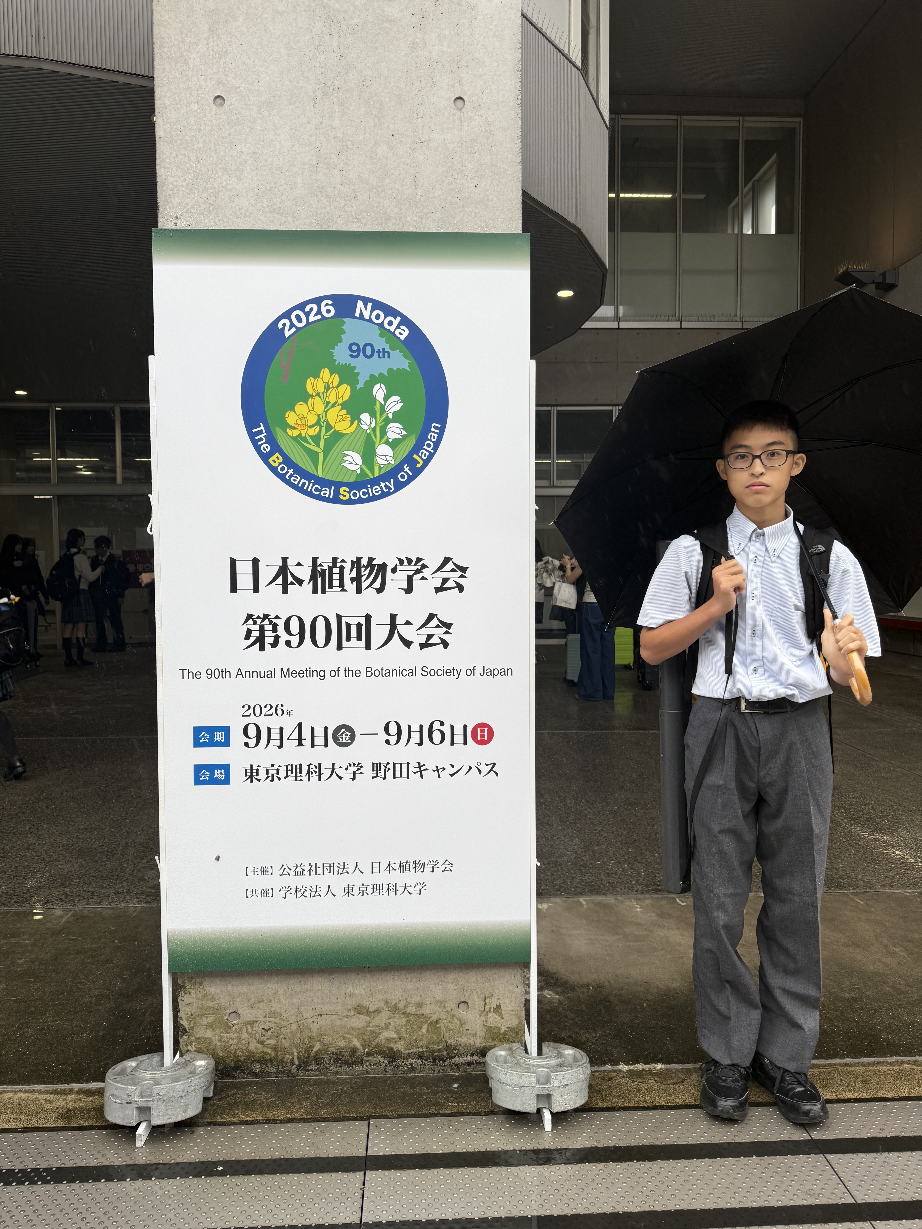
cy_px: 614
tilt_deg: -2.3
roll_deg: +0.6
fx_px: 852
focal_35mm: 24
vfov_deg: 71.6
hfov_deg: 56.8
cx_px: 461
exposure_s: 1/412
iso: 80
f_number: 1.78
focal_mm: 6.76
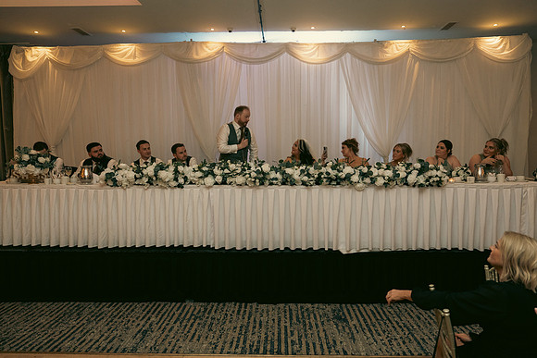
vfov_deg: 53.2
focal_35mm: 24
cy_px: 179
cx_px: 268
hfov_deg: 73.7
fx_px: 358
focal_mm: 24
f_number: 3.5
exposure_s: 1/160
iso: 2500
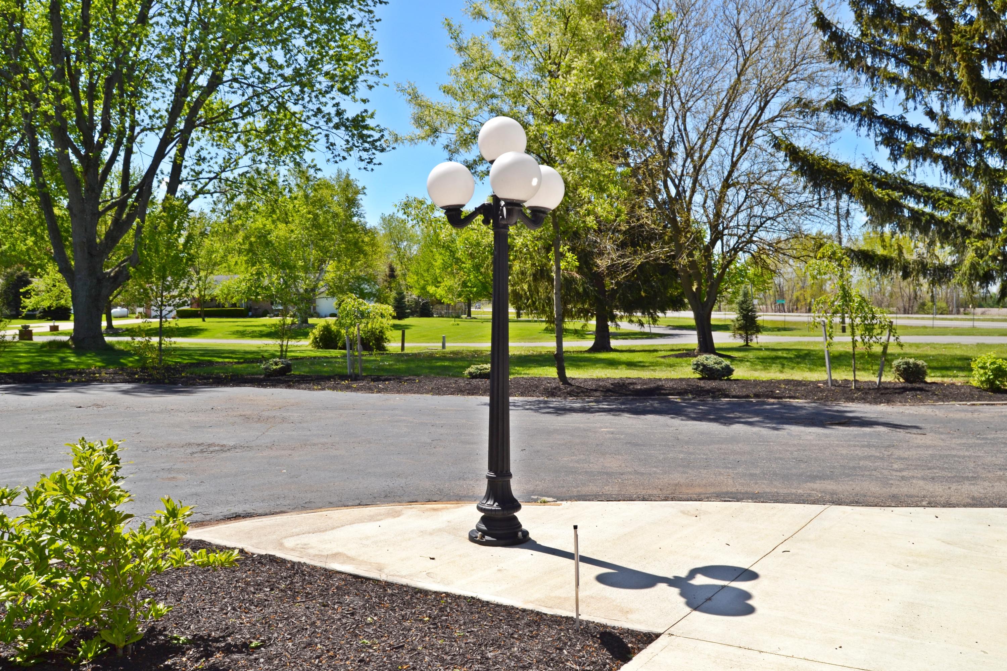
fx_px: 923
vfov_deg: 40.0
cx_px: 504
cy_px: 336
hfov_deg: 57.2
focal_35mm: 33
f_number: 9
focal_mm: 22
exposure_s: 1/200
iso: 100
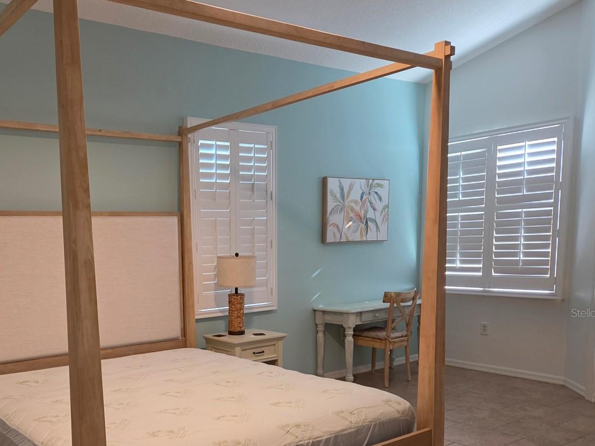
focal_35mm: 34
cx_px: 183
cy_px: 313
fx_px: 585
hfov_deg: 52.6
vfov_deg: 41.0
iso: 640
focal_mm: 5.4
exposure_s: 1/120
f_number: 1.8
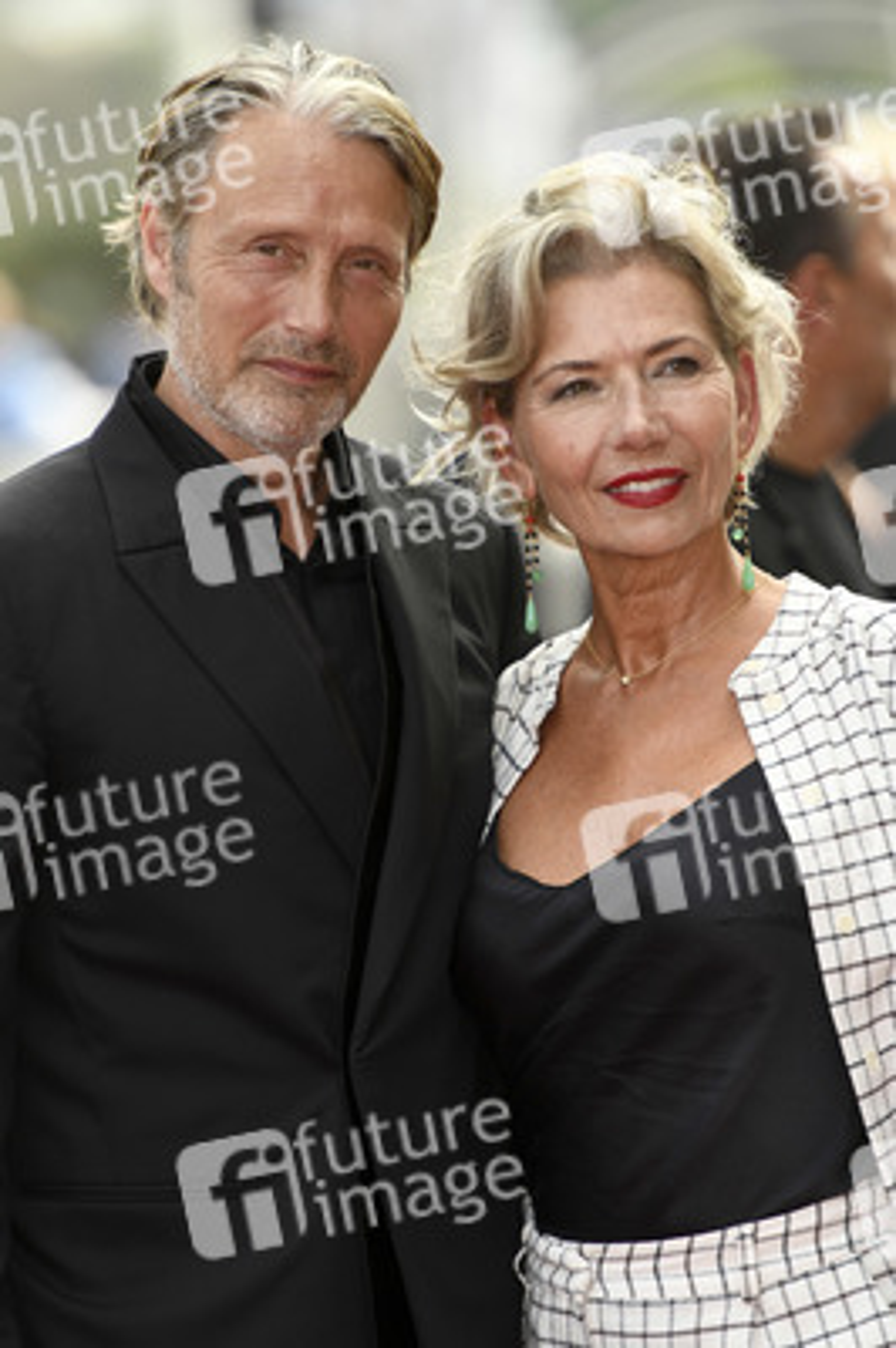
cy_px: 674
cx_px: 448
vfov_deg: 5.7
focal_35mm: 360
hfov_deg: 3.8
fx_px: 13462
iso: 800
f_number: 5.6
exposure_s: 1/800
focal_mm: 360
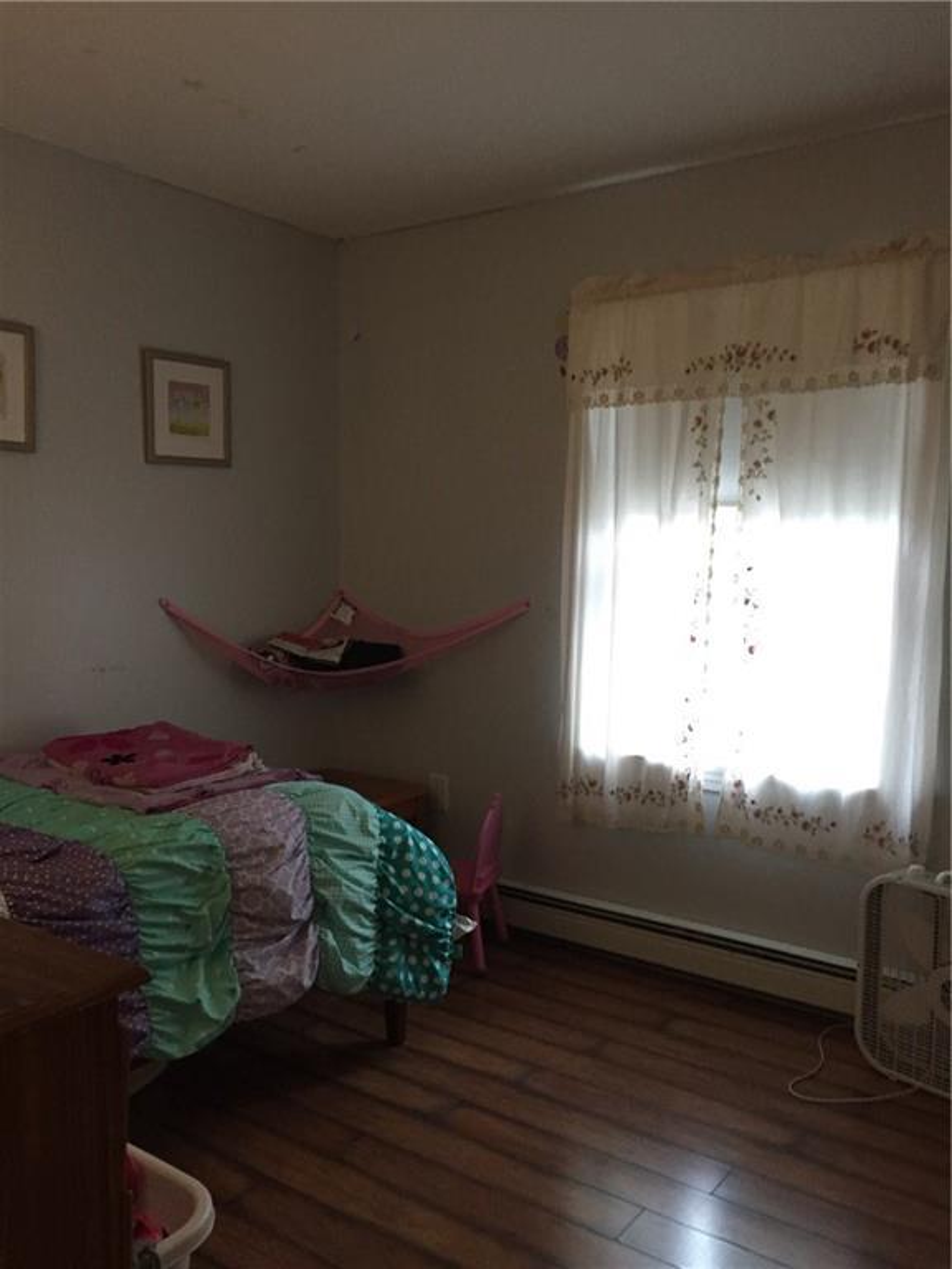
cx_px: 476
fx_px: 1063
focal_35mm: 29
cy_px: 634
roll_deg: -1.4
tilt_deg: -4.1
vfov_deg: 61.7
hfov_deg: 48.2
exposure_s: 1/30
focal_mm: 4.15
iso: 160
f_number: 2.2
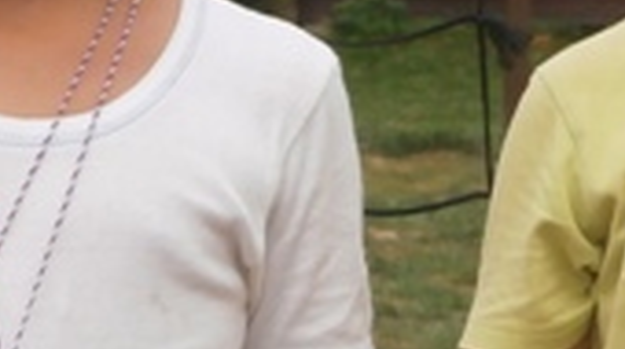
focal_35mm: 300
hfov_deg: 7.1
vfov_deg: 4.0
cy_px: 298
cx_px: 783
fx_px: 4964
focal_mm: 13
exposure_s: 1/200
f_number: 4.4
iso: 80
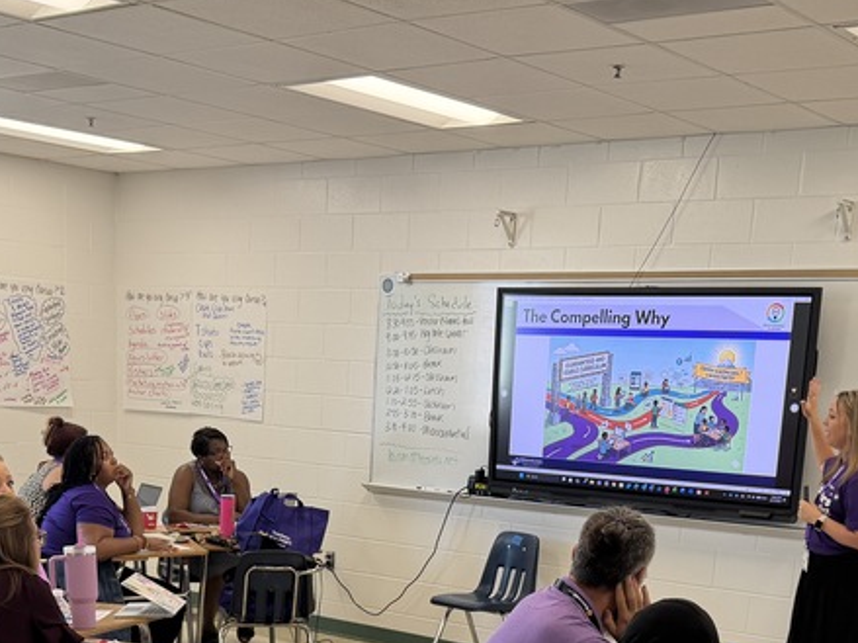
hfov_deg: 34.3
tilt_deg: -13.4
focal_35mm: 56
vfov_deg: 24.5
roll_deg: -2.8
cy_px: 692
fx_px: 1388
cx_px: 395
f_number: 1.78
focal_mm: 6.76
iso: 80
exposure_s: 1/121
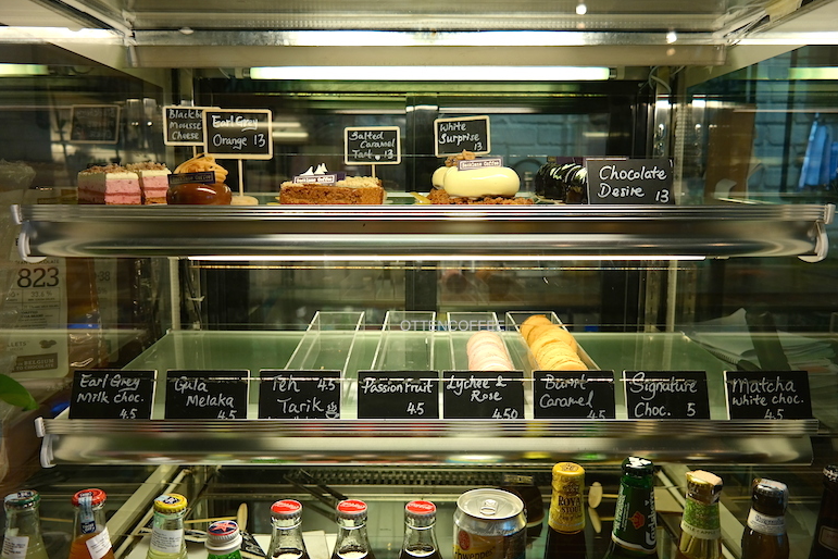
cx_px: 420
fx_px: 652
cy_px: 278
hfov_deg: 65.5
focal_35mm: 28
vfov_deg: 46.4
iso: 200
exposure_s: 1/40
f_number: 3.5
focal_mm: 18
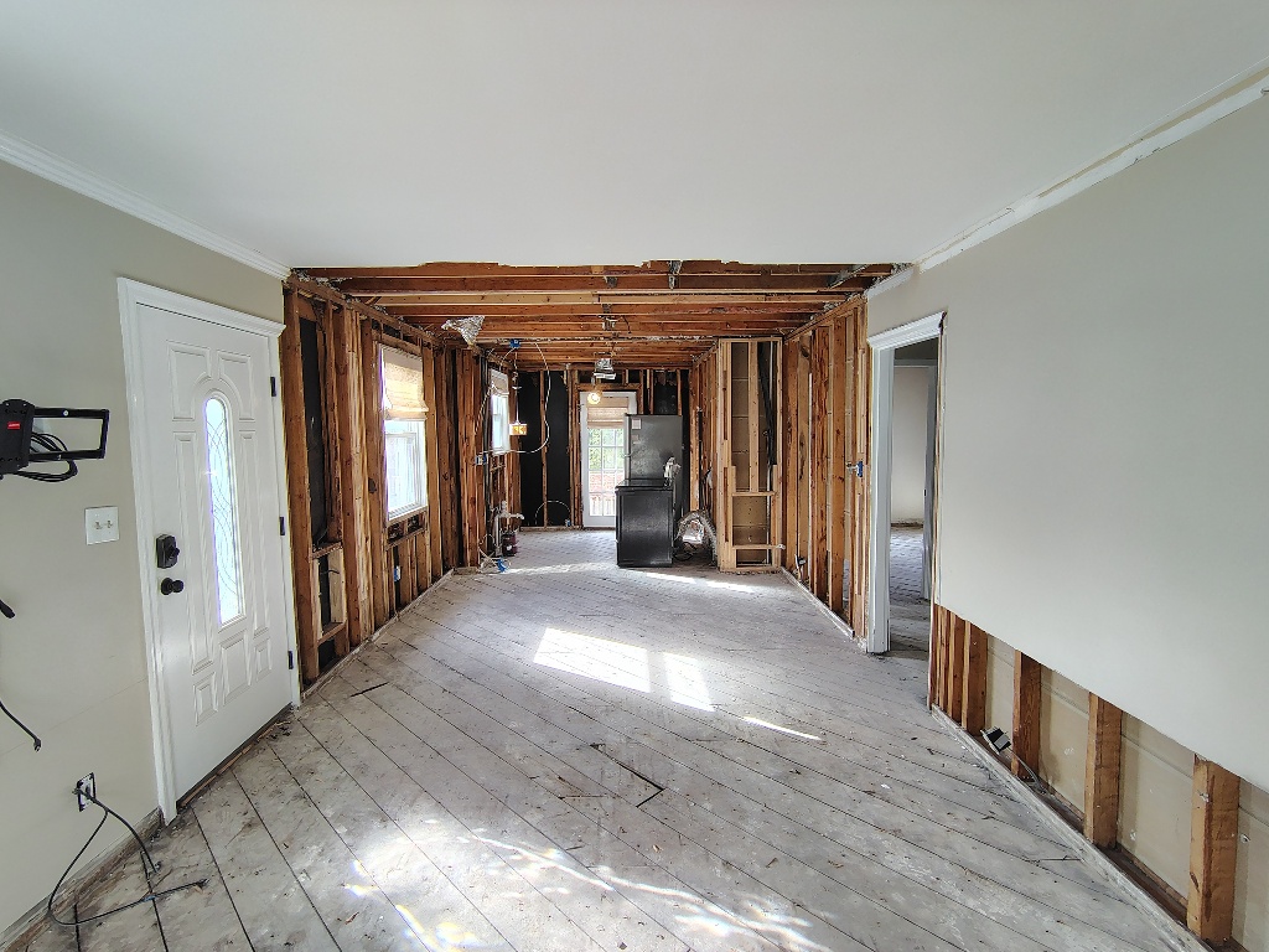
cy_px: 476
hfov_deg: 94.5
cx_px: 634
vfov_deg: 78.1
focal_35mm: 16
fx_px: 587
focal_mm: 2.13
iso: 212
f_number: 2.2
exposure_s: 1/60
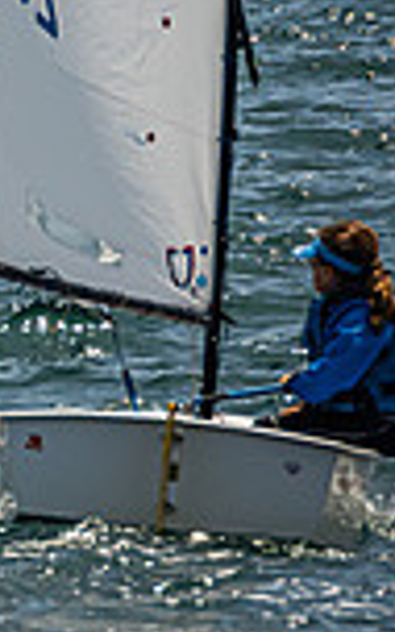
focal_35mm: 966
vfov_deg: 2.2
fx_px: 16638
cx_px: -921
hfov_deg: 1.4
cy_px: 102
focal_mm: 220
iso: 250
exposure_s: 1/1600
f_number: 8
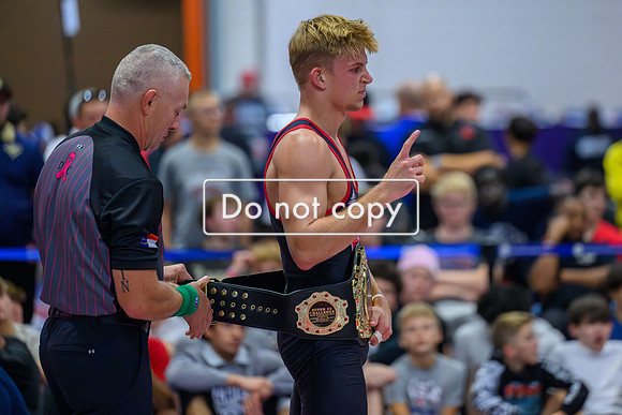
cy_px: 174
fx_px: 3808
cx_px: 367
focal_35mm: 220
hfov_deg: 9.3
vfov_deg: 6.2
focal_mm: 185
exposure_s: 1/800
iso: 10000
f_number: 2.8
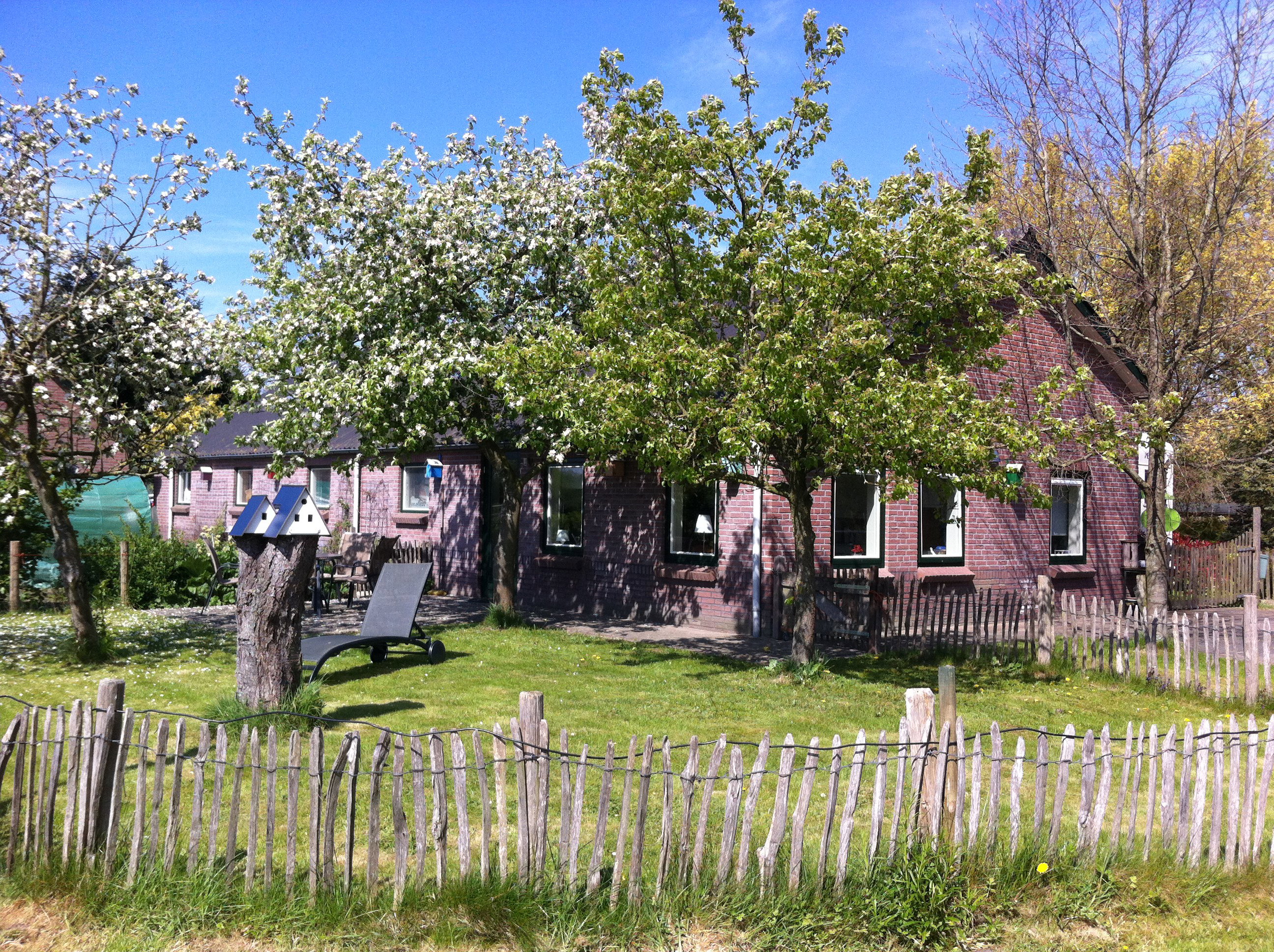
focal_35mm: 35
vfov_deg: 40.6
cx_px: 637
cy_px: 476
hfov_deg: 52.7
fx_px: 1286
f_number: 2.8
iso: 80
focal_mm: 3.85
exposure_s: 1/887
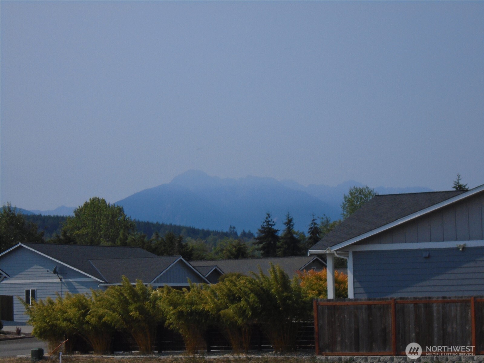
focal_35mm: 109
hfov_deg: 18.0
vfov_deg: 13.6
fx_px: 1524
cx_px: 242
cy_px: 182
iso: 160
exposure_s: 1/250
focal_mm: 19.3
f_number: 14.5
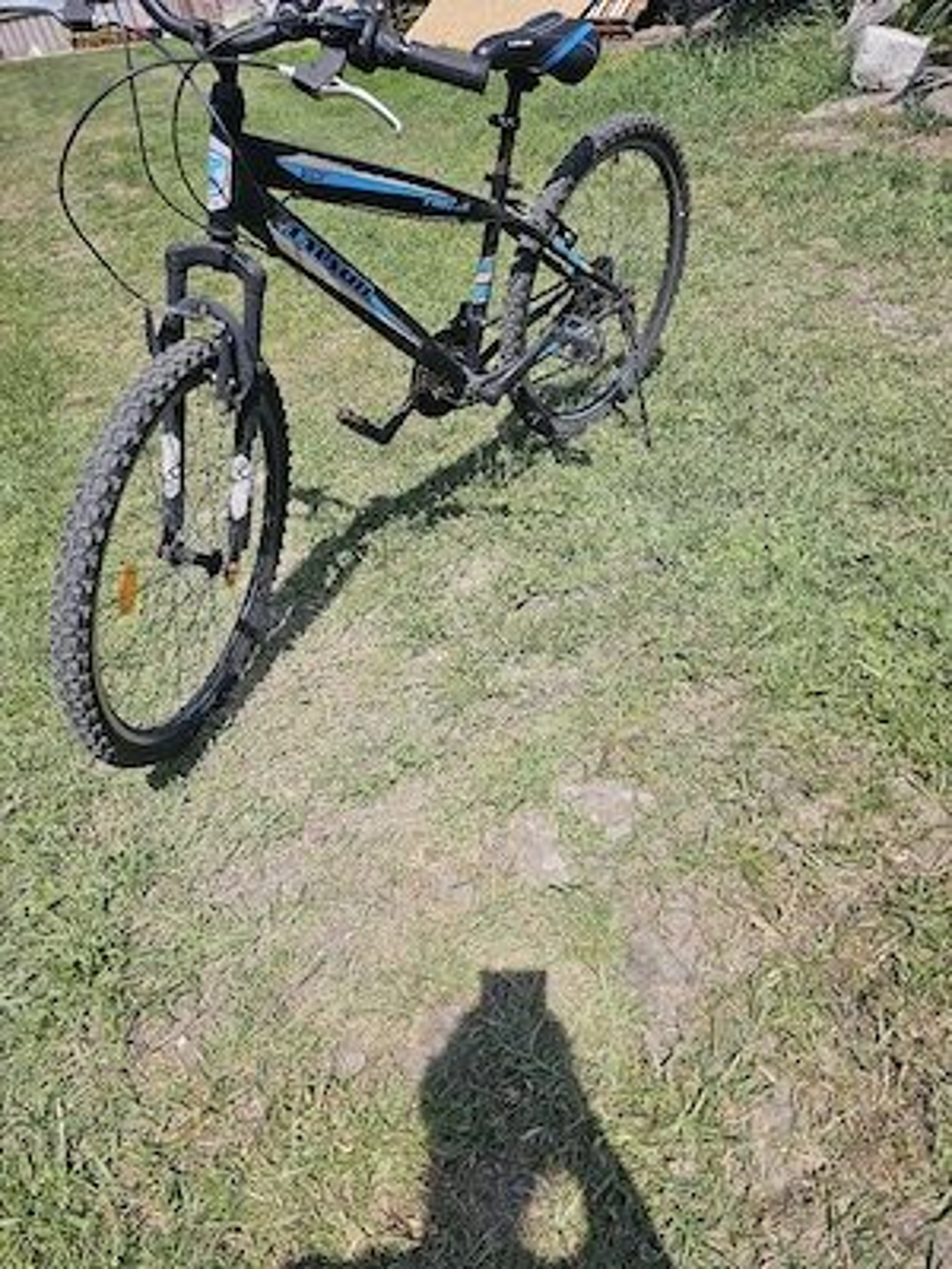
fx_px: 843
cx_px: 476
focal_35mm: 23
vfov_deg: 73.9
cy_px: 634
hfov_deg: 58.9
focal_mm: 6.3
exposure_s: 1/1000
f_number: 1.7
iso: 10
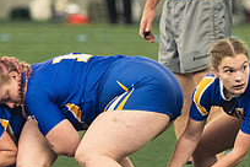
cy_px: 84
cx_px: 178
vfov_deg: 2.0
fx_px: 4882
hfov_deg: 2.9
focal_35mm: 703
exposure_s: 1/500
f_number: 2.8
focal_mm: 165
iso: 8000
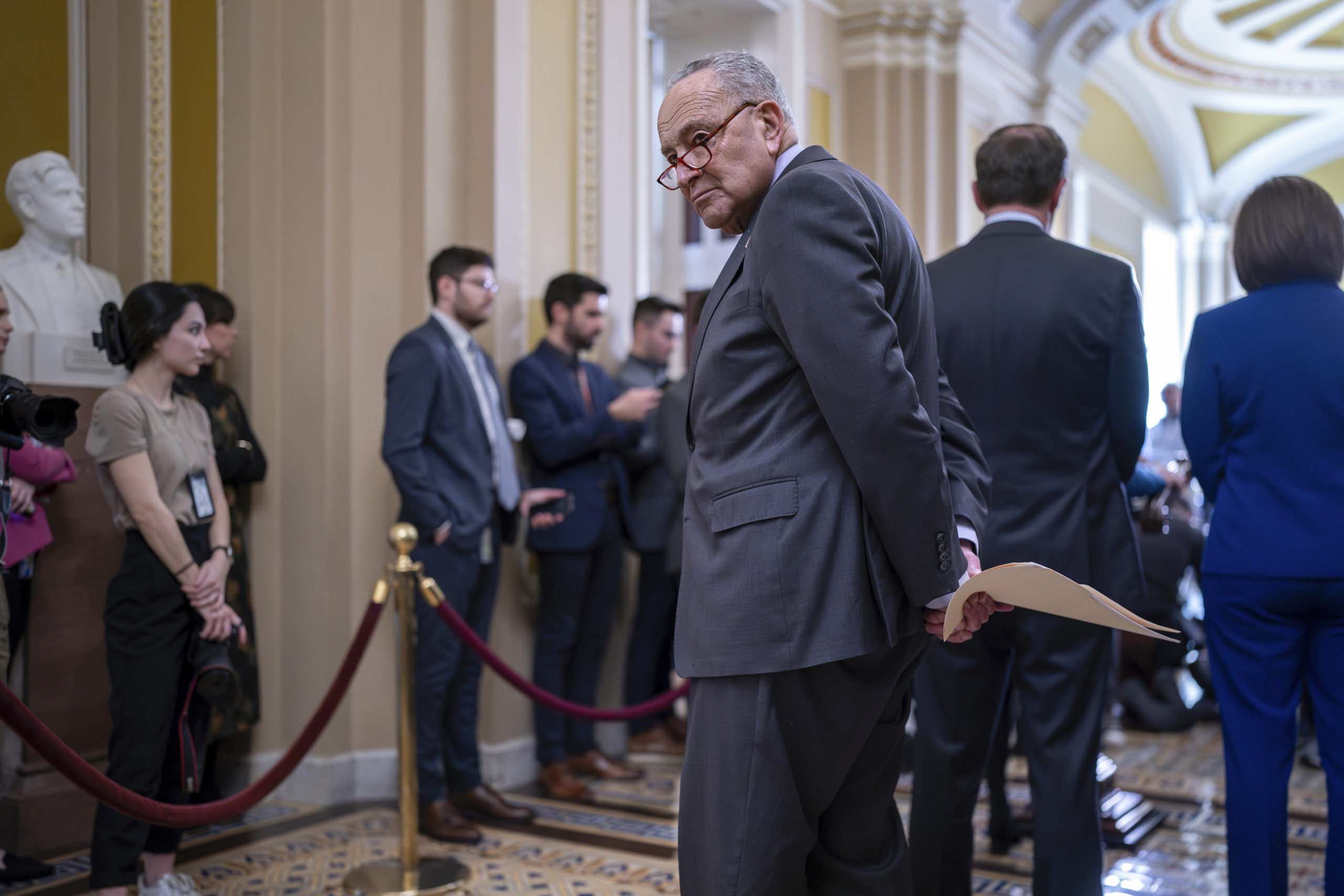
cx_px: 672
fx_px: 1307
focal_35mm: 35
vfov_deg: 37.9
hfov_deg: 54.4
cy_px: 448
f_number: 1.4
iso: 2500
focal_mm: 35
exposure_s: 1/320
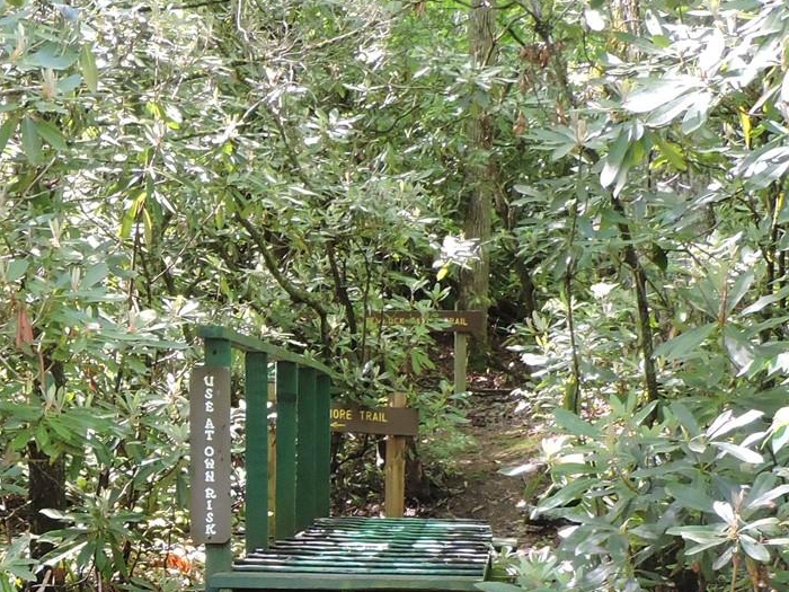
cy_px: 444
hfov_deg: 16.5
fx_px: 2667
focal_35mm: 117
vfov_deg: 12.6
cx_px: 15
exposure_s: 1/50
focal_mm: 7.1
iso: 250
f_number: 3.3
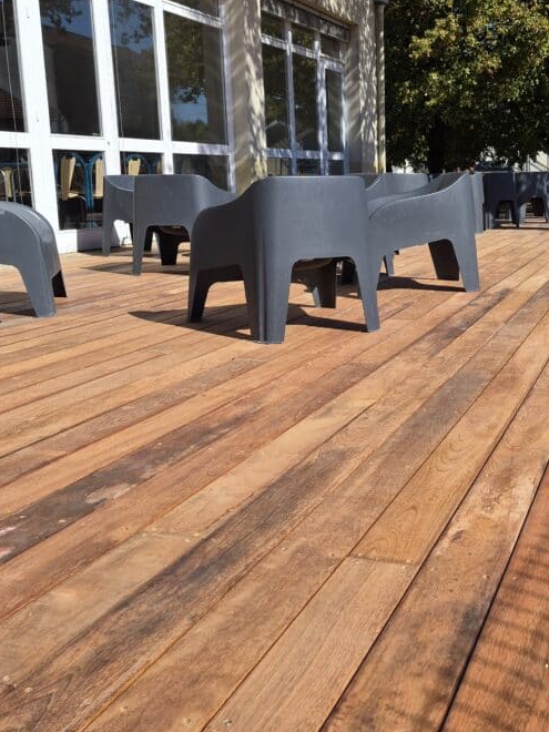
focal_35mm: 38
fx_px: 804
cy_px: 327
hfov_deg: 36.7
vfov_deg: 48.9
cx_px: 423
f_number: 1.8
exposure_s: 1/6416
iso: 80
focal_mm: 5.4
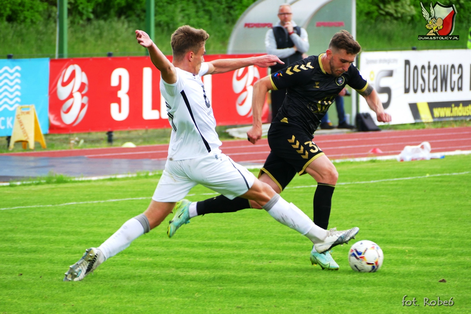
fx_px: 4252
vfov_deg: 4.2
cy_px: 157
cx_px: 236
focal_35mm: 325
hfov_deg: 6.3
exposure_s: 1/500
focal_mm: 118.56
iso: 320
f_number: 4
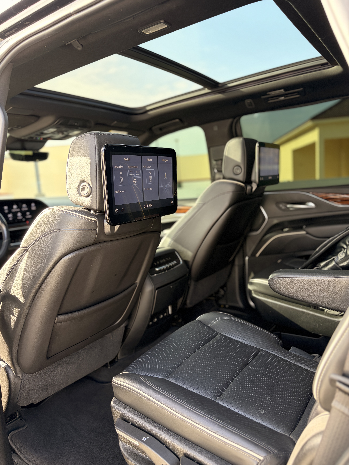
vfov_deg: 67.3
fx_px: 350
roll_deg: +4.0
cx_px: 174
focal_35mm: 26
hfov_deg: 53.1
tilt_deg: -7.6
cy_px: 232
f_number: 1.6
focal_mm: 5.96
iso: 125
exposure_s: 1/168
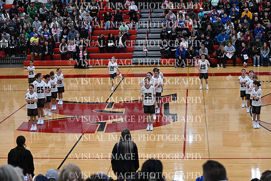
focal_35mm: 70
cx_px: 136
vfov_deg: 19.5
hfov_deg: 28.8
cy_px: 90
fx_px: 527
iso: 4000
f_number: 4
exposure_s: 1/400
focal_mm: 70
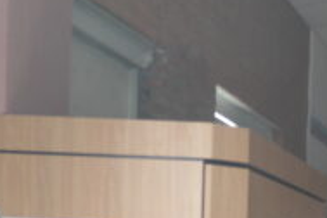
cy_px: 336
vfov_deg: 10.8
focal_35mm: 122
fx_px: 1108
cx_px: 516
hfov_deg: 15.3
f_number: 3.5
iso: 200
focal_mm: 20
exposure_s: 1/50
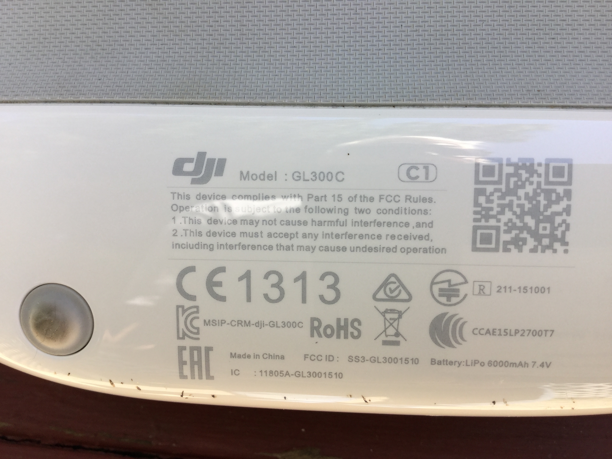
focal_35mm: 31
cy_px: 230
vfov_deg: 45.4
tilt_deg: -54.2
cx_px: 306
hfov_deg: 58.4
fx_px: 548
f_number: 2.4
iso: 25
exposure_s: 1/162
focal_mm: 3.3
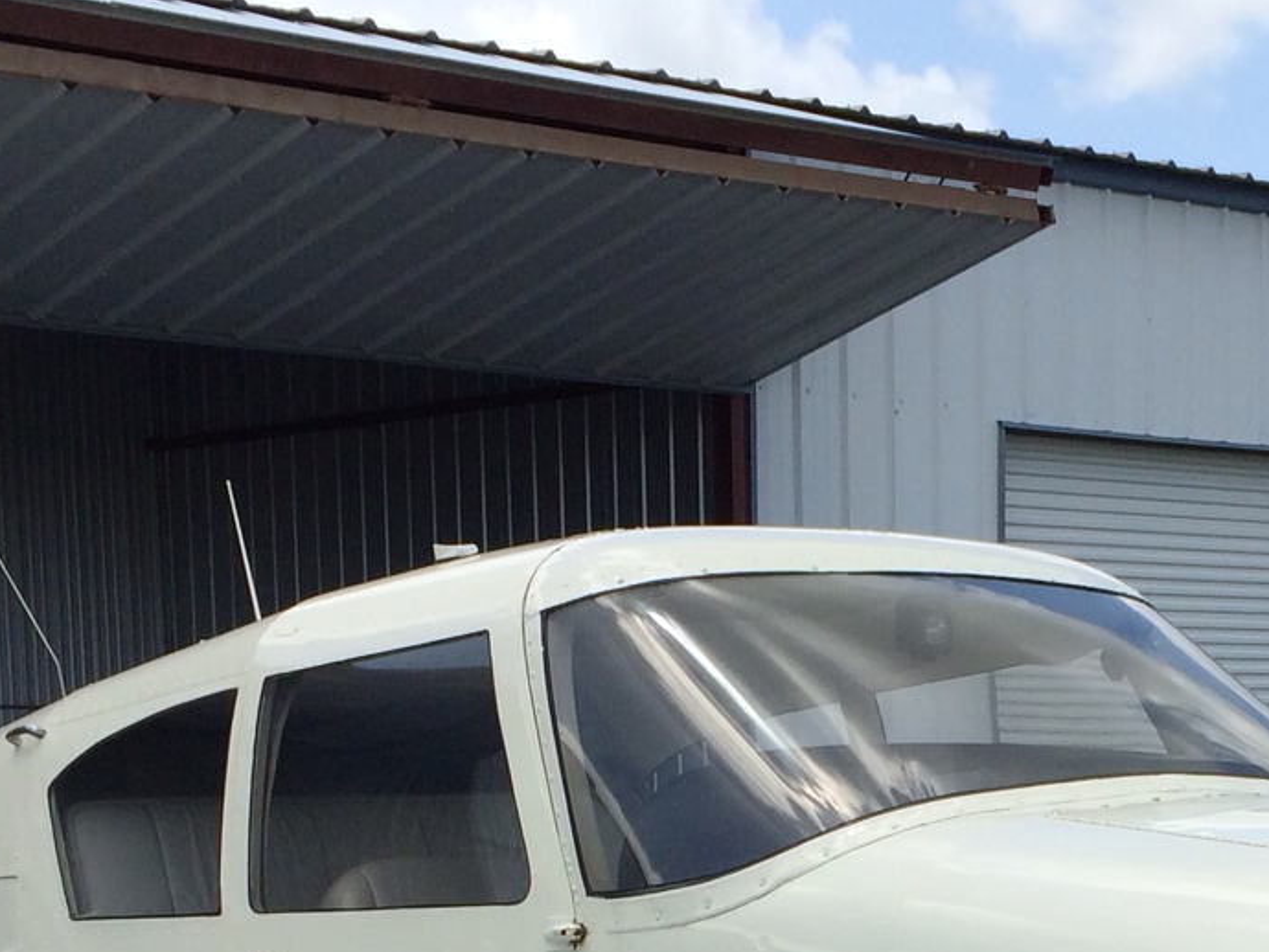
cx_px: 1010
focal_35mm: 89
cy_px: 1200
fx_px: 3264
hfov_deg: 21.7
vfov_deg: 15.9
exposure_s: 1/2053
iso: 32
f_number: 2.2
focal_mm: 4.12
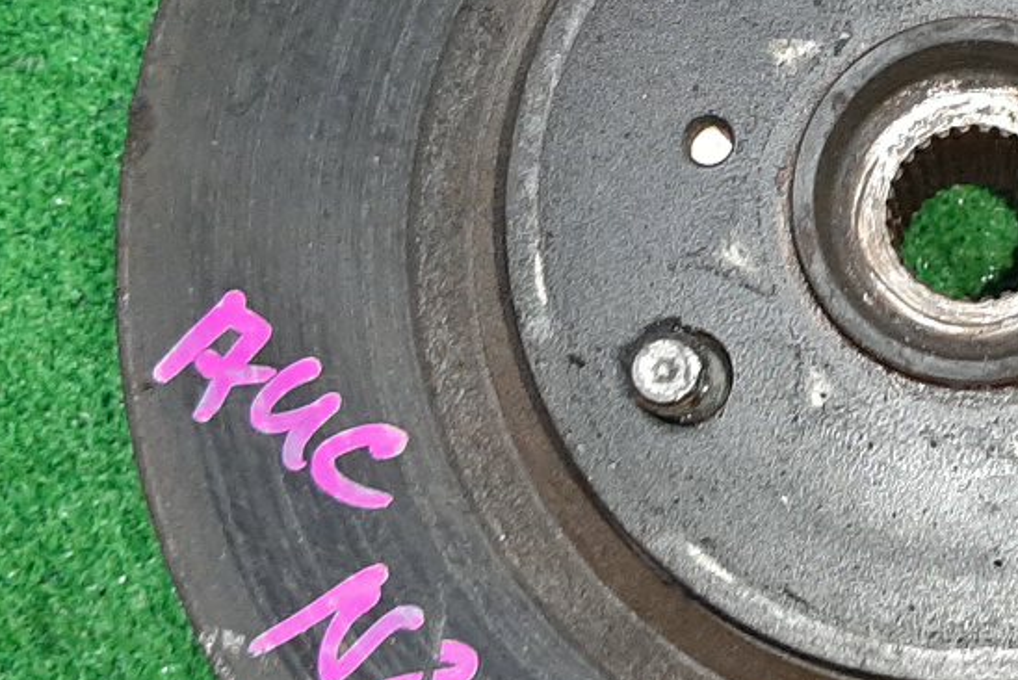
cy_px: 310
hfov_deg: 27.5
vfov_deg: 19.2
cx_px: 905
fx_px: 2009
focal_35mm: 71
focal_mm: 3.93
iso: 246
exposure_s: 1/50
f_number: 1.7
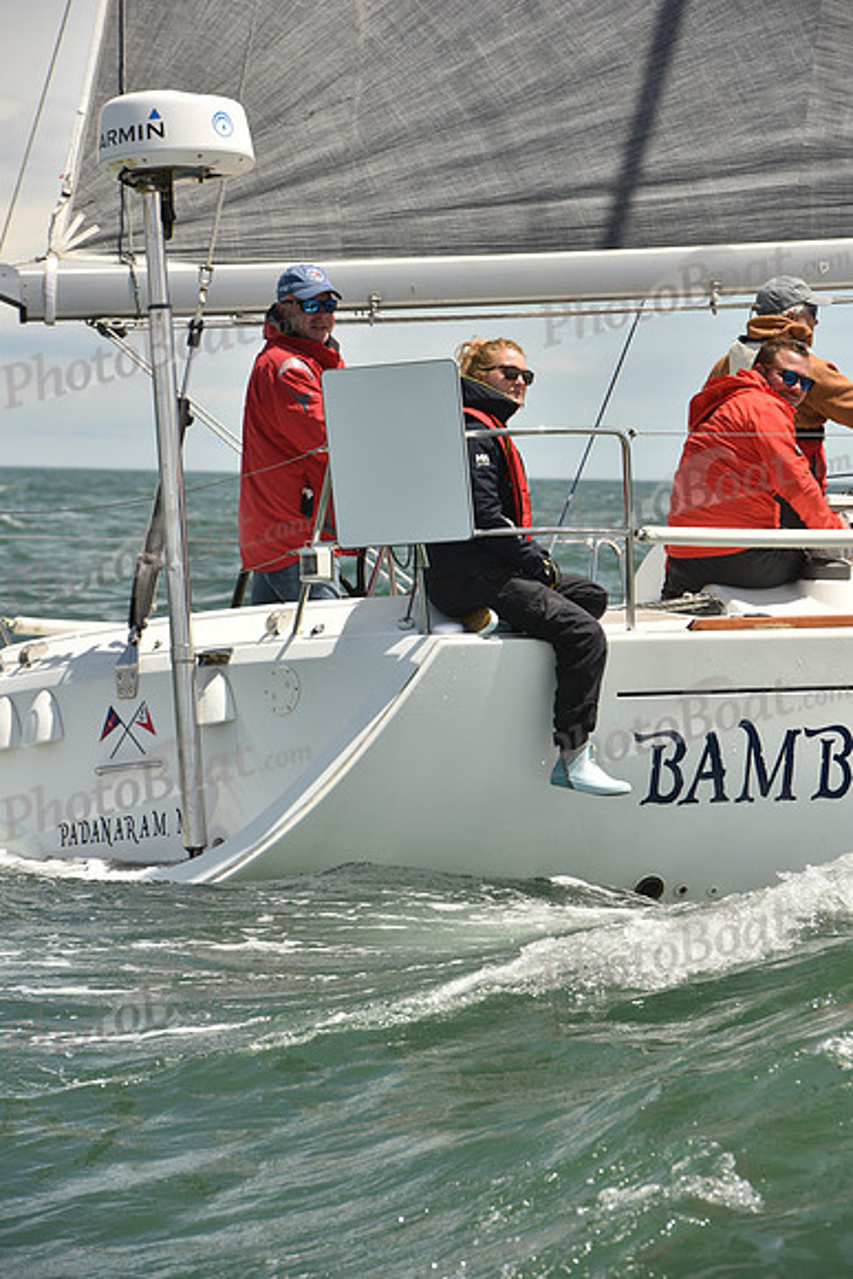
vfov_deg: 10.3
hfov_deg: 6.9
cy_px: 640
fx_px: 7104
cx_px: 426
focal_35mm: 200
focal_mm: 200
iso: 320
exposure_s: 1/800
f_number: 11
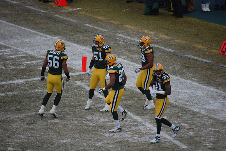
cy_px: 76
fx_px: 1882
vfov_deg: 4.6
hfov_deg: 6.9
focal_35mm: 300
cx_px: 113
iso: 400
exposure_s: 1/800
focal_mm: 200
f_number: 5.6
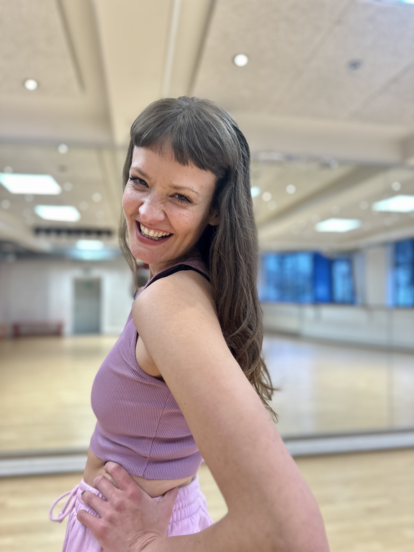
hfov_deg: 56.8
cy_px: 276
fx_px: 383
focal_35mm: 24
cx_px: 207
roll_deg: -0.9
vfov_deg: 71.6
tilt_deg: +1.7
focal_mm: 6.86
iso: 160
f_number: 1.78
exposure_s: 1/100
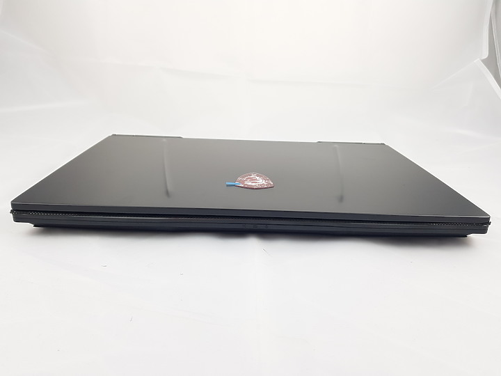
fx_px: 376
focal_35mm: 26
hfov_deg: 67.3
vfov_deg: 53.1
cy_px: 188
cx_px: 250
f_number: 1.7
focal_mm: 4.3
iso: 64
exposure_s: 1/120
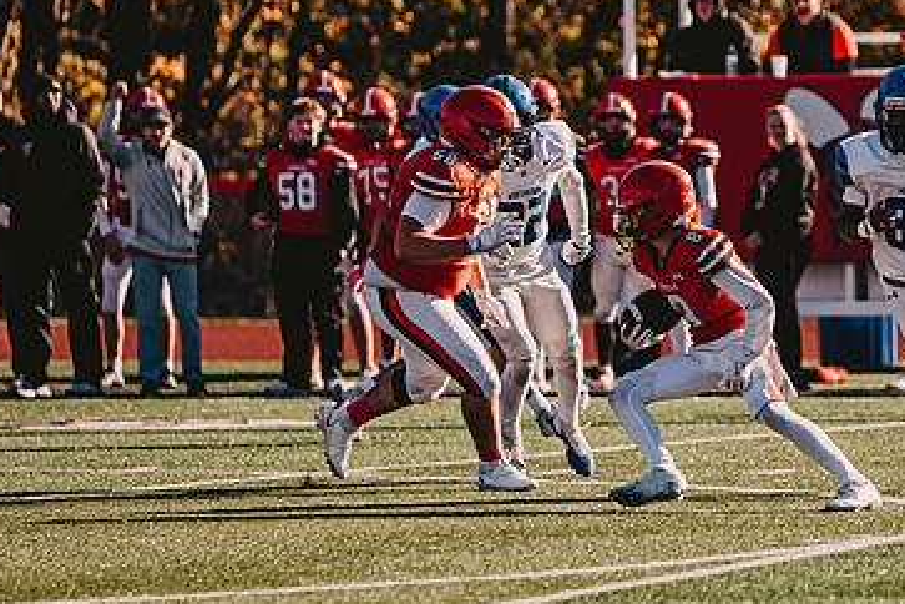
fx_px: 10935
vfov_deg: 3.2
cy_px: 259
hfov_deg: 4.7
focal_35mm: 435
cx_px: 735
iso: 250
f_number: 3.2
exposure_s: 1/2000
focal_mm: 200
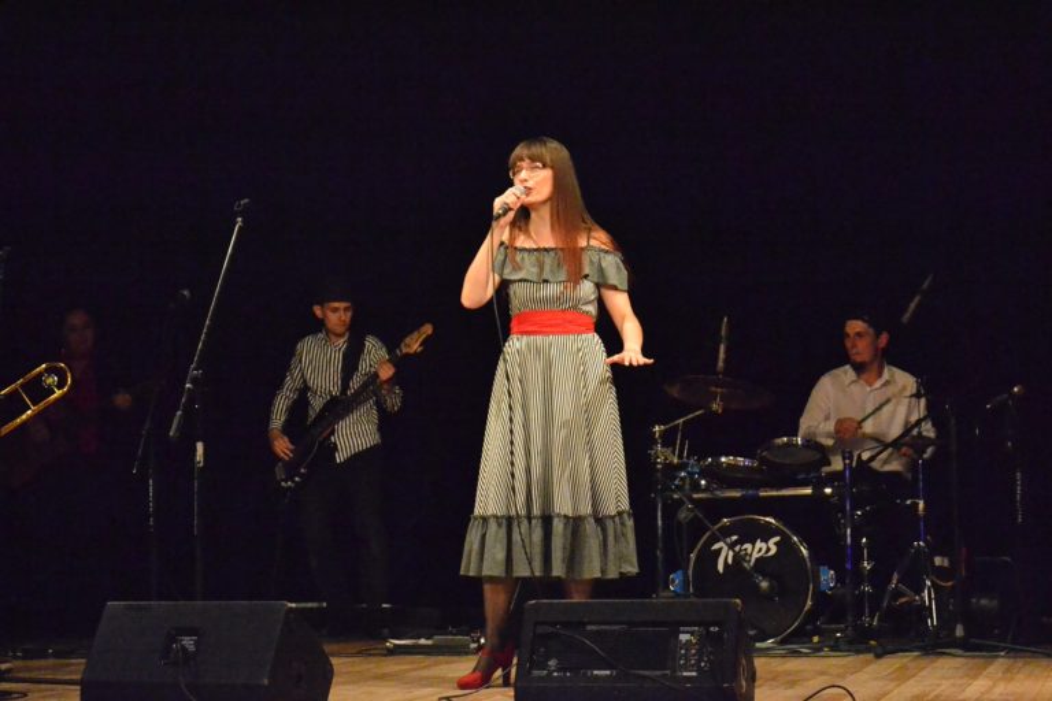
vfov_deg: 20.6
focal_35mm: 66
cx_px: 526
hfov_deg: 30.5
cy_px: 350
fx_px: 1929
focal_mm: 44
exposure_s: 1/125
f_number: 5.3
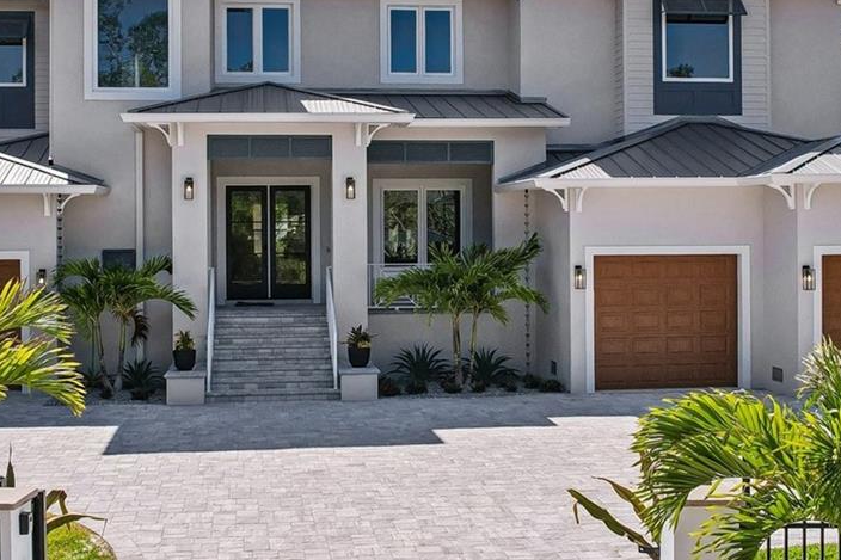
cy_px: 233
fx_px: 1168
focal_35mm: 50
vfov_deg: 26.9
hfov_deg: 39.6
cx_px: 391
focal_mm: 8.4
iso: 110
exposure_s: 1/2500
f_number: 2.8
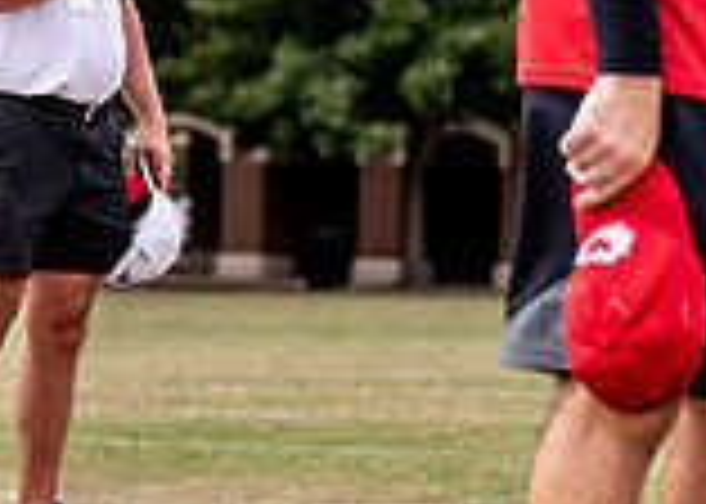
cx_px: -139
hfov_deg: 7.2
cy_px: 90
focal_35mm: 276
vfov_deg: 5.2
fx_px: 5532
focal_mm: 70
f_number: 2.8
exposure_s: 1/1000
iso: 100
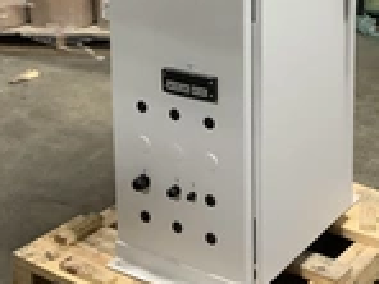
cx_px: 174
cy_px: -31
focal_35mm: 84
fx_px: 920
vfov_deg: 17.0
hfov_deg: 23.3
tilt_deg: -13.8
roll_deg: +0.6
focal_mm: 3.3
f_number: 2.4
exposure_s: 1/30
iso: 500
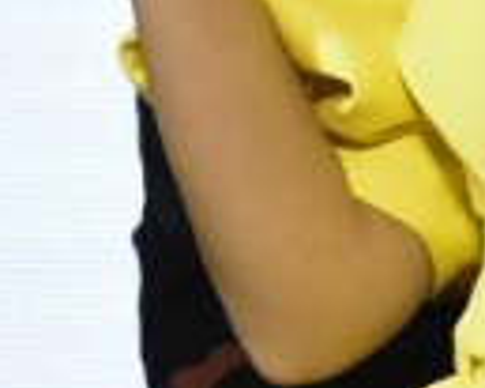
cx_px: -19
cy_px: -175
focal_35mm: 1012
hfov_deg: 1.9
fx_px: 14515
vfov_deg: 1.5
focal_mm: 116
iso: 5000
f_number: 5.6
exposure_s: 1/400
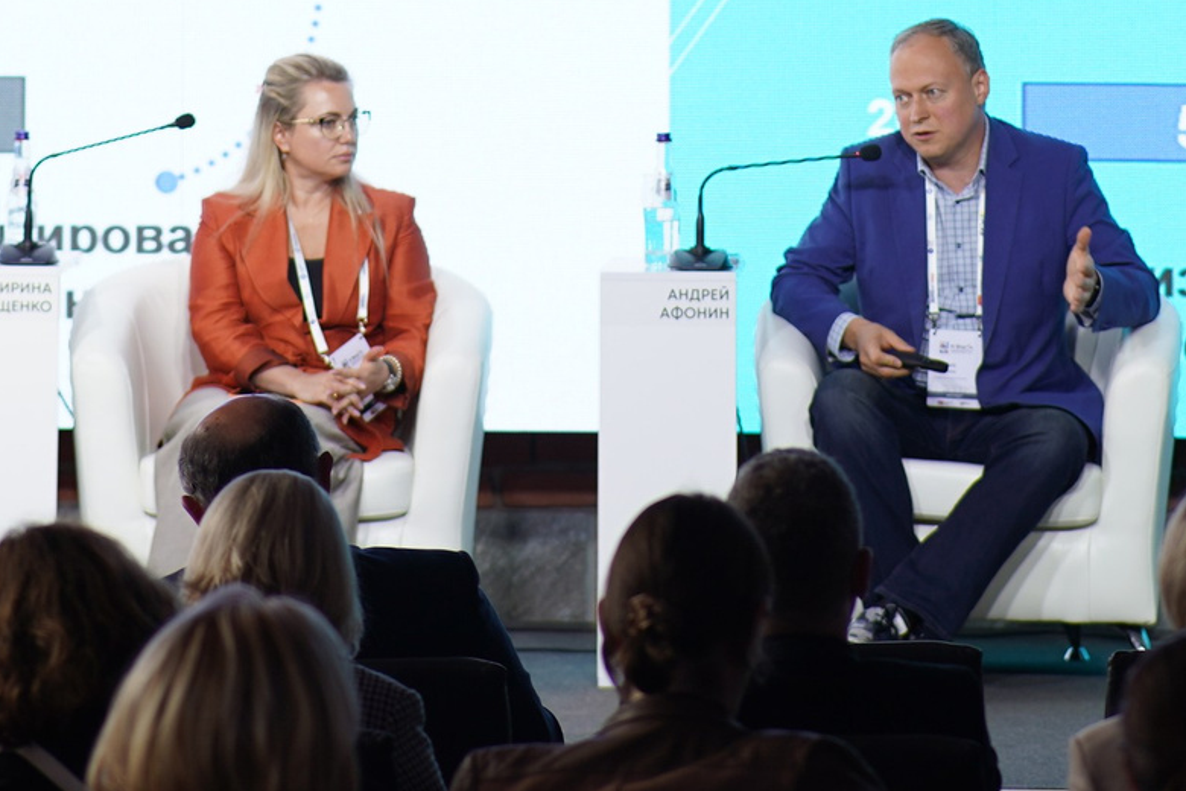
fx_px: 9191
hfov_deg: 7.4
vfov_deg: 4.9
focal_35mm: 279
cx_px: 590
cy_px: -450
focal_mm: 85
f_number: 2.2
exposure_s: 1/100
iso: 100
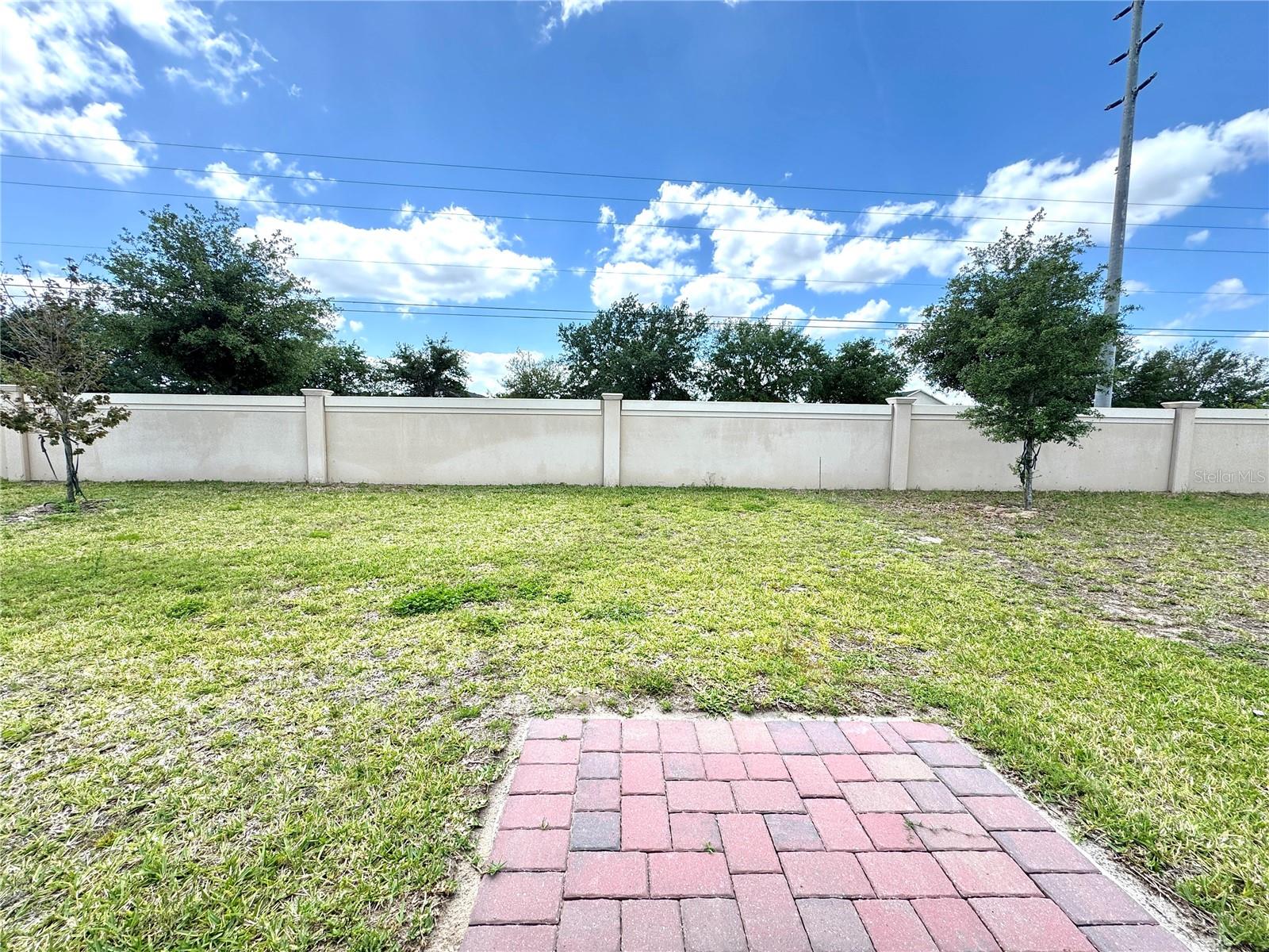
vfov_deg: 85.7
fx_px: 513
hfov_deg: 102.1
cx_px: 634
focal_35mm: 14
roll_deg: -1.3
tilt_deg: -4.1
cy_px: 476
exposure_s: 1/734
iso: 50
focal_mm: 2.22
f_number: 2.2
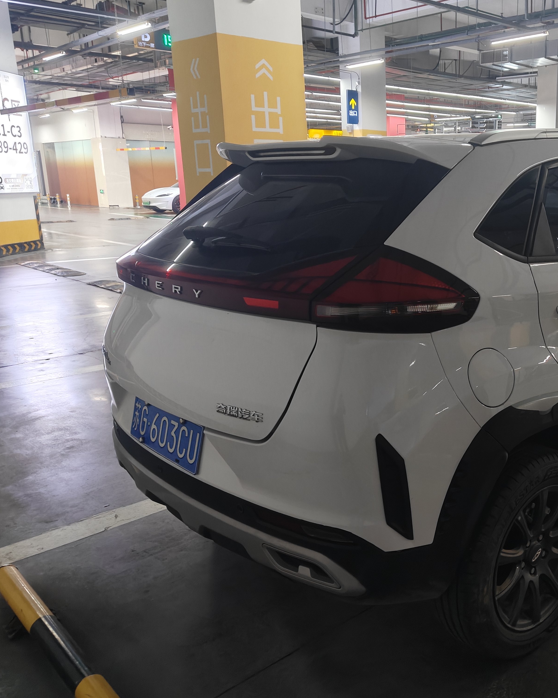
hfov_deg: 43.2
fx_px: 661
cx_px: 463
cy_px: 342
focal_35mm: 32
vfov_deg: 55.7
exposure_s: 1/46
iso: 160
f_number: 1.8
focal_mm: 5.59
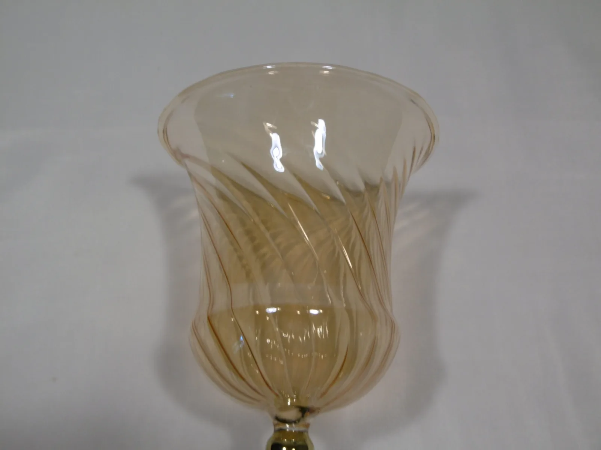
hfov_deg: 43.9
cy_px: 225
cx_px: 300
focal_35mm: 43
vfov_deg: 33.6
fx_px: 747
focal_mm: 7.7
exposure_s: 1/50
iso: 100
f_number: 3.8
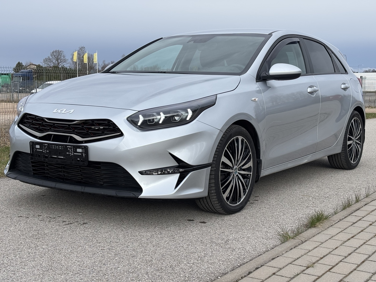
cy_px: 138
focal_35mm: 53
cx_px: 186
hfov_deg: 36.2
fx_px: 576
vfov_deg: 27.5
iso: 32
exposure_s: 1/1458
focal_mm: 5.96
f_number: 1.6
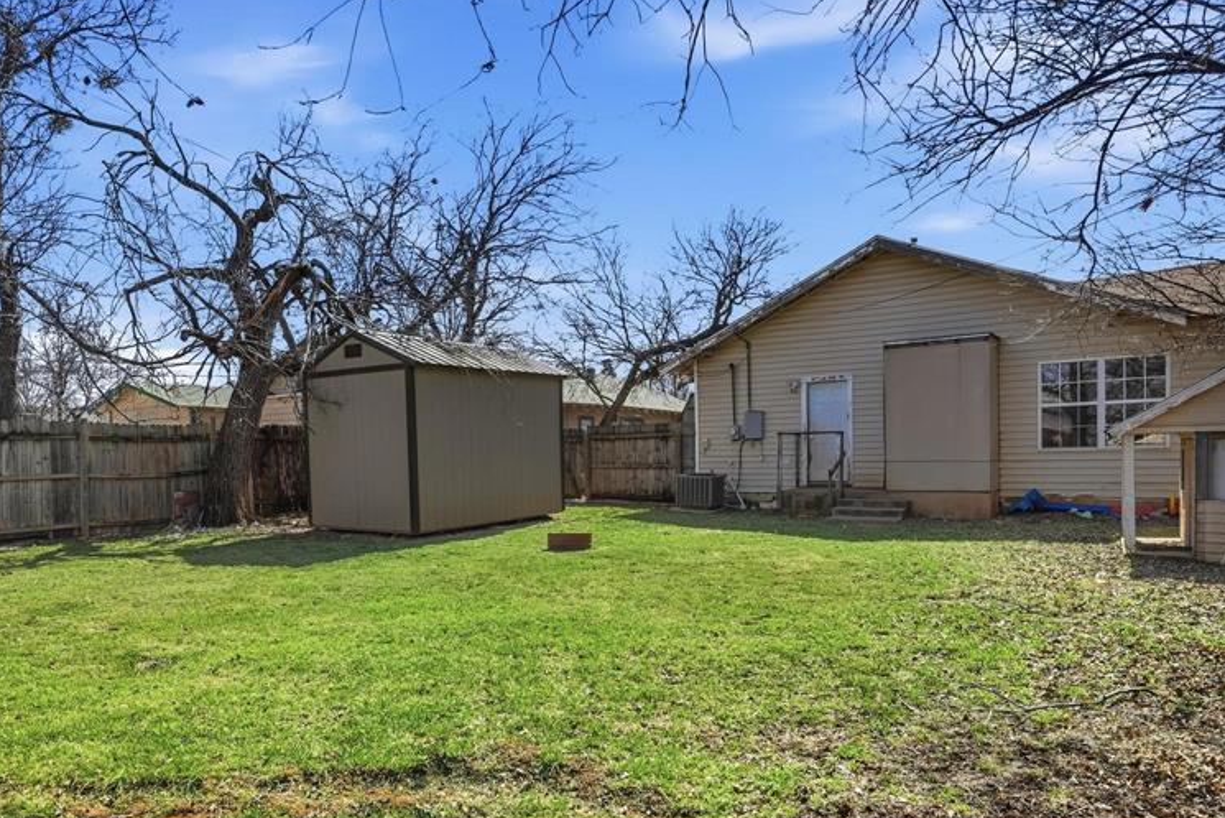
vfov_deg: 57.1
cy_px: 450
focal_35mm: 22
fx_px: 749
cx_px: 576
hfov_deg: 78.5
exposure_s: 1/8000
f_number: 9
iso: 800
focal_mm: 16
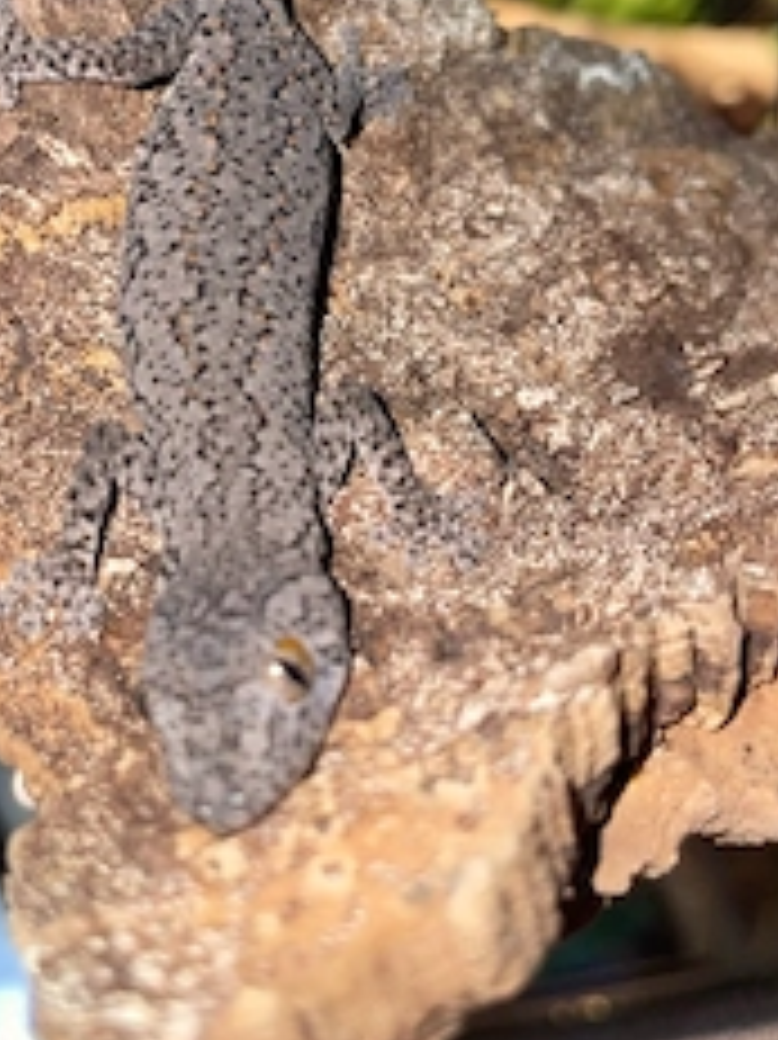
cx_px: 216
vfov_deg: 41.3
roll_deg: +13.9
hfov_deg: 31.7
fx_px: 1350
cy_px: 306
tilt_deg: -41.0
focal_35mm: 45
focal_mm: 4.2
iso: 32
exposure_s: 1/64
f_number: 1.6
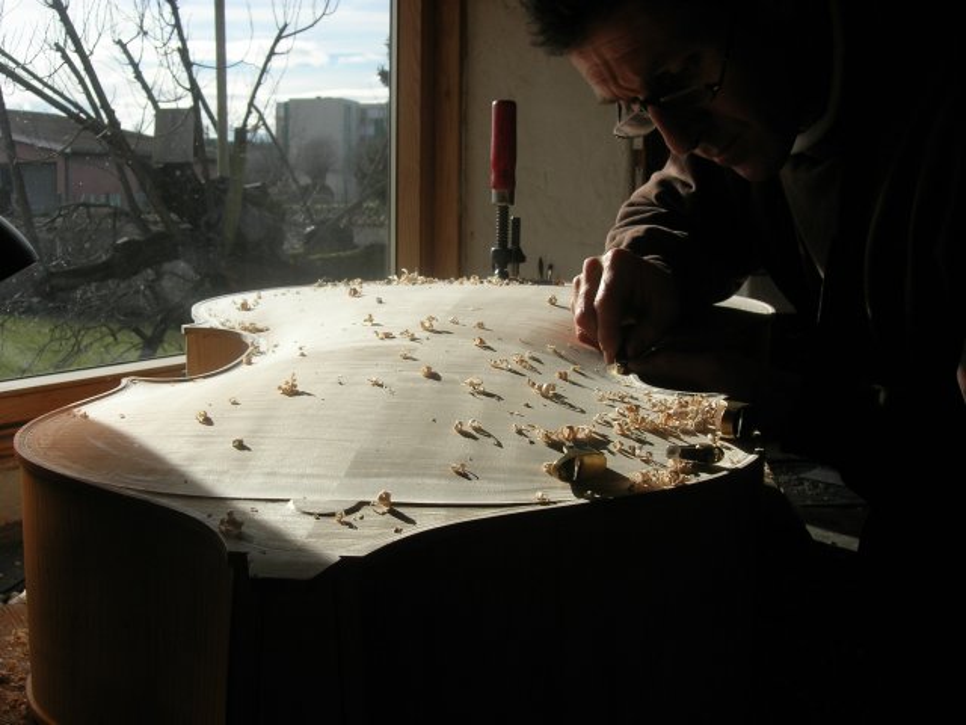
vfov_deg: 35.1
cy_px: 362
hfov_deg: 45.8
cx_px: 483
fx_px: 1144
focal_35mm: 41
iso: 64
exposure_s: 1/377
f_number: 4.9
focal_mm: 8.5
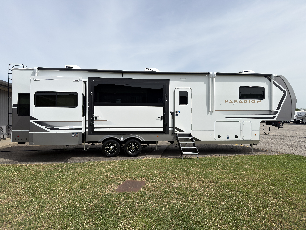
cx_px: 153
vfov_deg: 56.8
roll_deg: -0.1
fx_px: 212
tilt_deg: +0.6
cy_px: 115
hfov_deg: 71.6
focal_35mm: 24
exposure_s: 1/6494
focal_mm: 6.76
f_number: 1.78
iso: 64
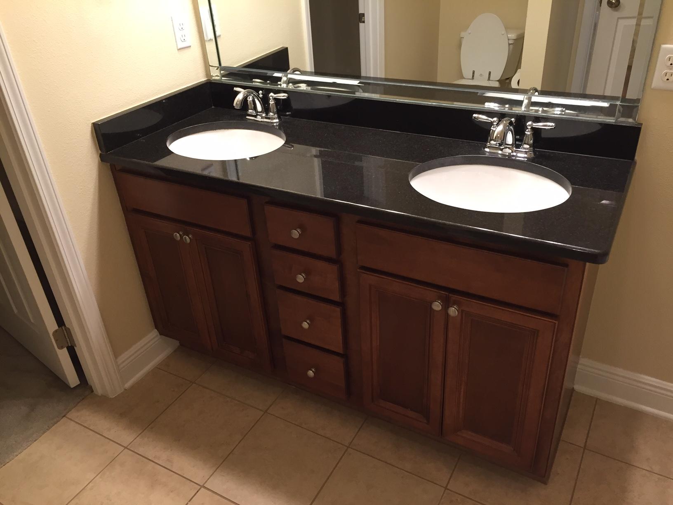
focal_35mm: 29
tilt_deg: -32.4
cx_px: 336
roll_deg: +3.8
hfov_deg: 61.7
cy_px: 252
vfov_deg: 48.2
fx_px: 564
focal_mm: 4.15
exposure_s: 1/30
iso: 100
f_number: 2.2
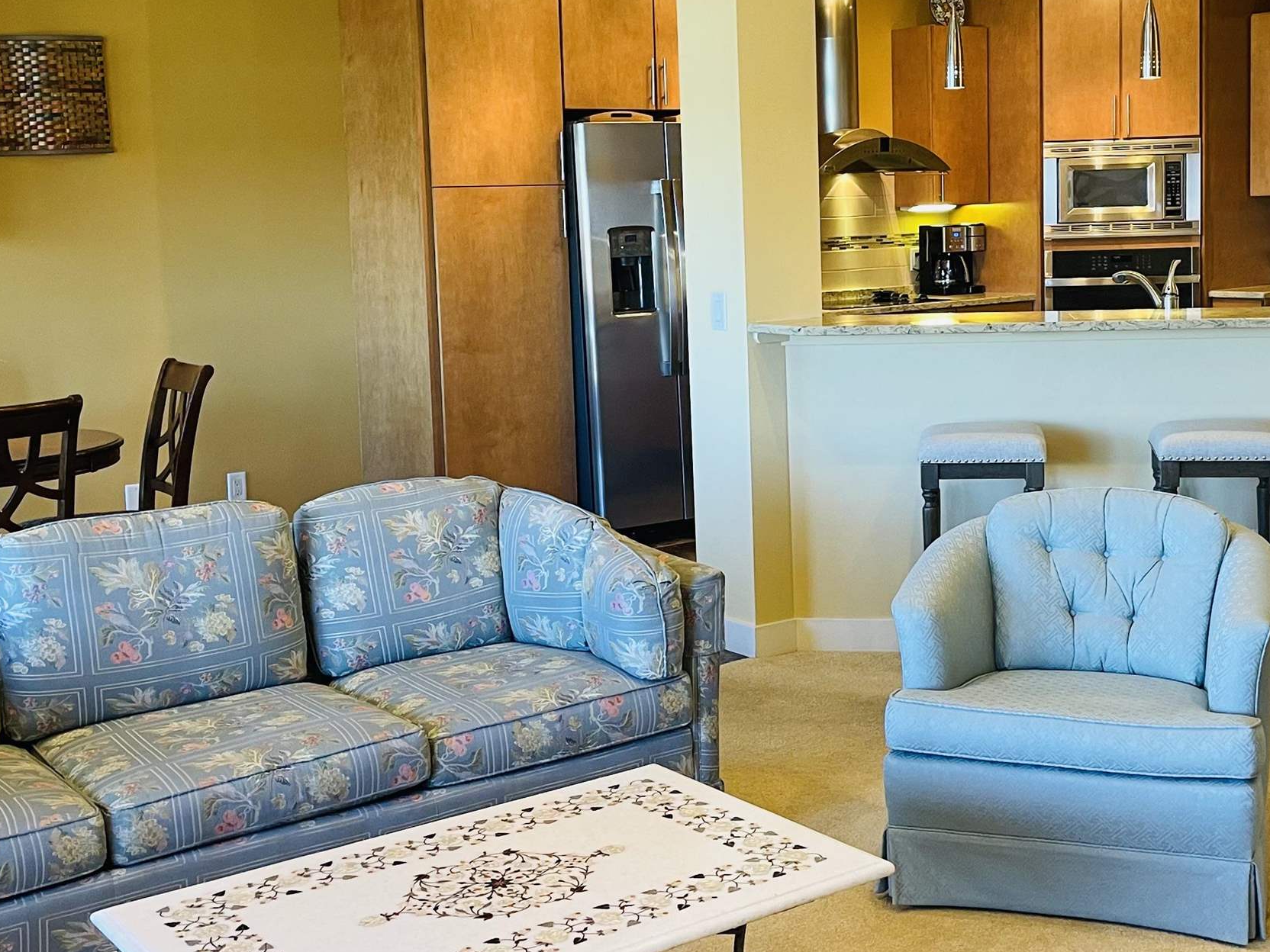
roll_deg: +1.8
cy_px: 346
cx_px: 712
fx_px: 1761
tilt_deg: -5.6
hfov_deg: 39.6
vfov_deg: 30.1
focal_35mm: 48
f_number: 1.6
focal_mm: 4.2
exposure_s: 1/60
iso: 80
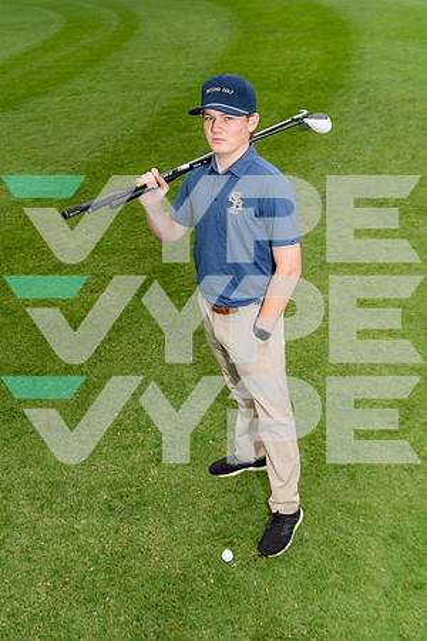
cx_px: 214
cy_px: 320
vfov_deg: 47.4
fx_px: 729
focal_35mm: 41
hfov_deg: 32.6
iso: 100
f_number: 5.6
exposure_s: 1/250
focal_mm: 41
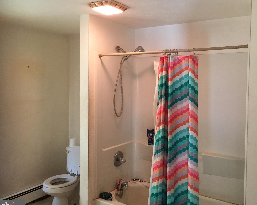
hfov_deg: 52.7
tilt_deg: -3.0
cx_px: 142
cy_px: 97
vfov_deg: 43.3
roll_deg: -1.6
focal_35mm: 34
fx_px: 259
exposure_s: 1/10
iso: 125
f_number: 2.2
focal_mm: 4.15
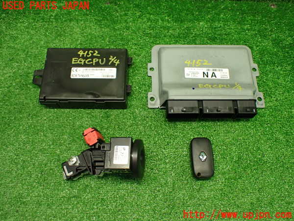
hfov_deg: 60.0
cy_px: 110
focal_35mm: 30
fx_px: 255
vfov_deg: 46.8
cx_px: 147
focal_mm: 5.4
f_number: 2.3
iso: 640
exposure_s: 1/125
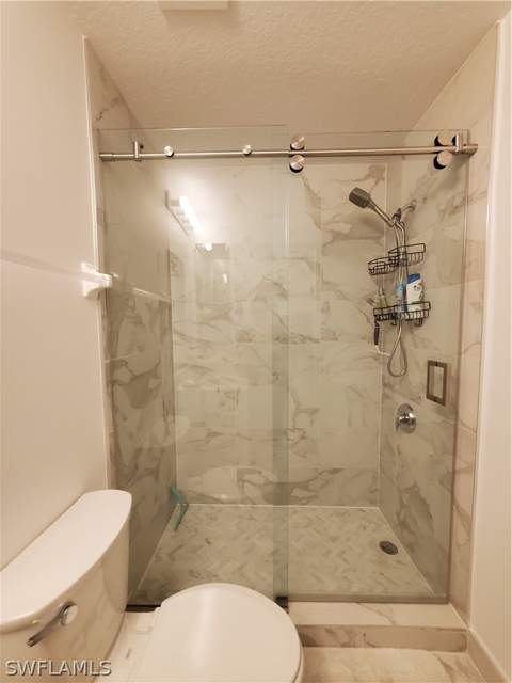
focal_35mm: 13
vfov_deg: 106.2
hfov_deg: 89.9
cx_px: 256
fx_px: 256
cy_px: 342
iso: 320
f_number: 2.2
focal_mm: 1.8
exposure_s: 1/60
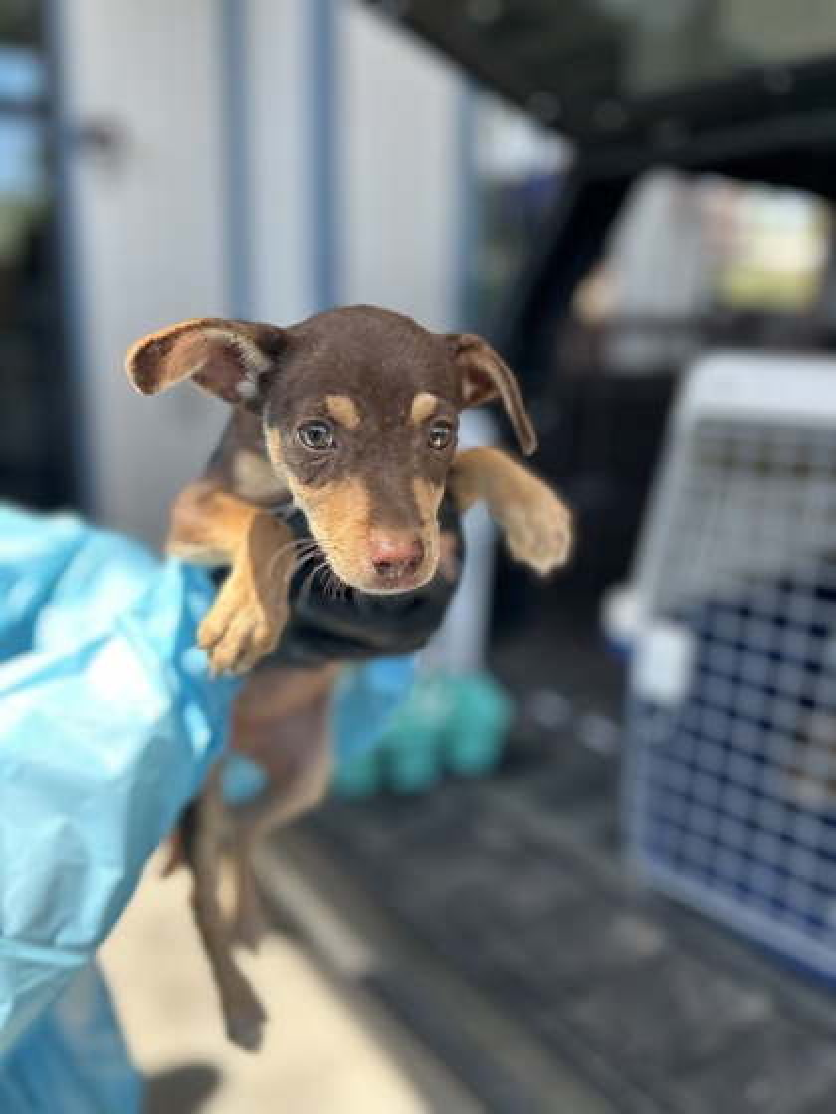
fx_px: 837
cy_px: 557
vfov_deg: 67.3
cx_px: 418
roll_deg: -0.6
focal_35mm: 26
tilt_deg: -15.7
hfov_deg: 53.1
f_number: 1.5
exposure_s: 1/588
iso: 50
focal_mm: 5.7
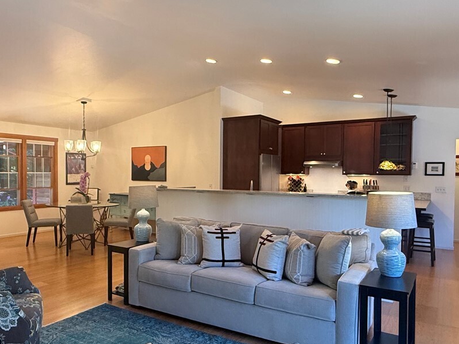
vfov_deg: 49.7
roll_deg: -0.2
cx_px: 198
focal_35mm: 28
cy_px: 187
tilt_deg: -1.7
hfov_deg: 63.2
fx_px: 371
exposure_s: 1/120
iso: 500
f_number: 2.2
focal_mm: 2.22
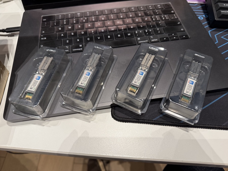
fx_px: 158
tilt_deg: -59.1
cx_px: 114
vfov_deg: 56.8
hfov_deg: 71.6
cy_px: 86
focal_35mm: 24
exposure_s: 1/100
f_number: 1.78
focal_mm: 6.76
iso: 200
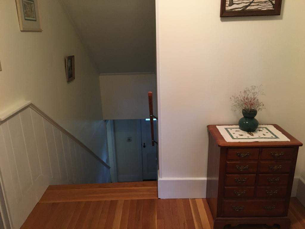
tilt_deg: -16.6
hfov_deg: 61.7
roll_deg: +1.4
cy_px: 114
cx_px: 152
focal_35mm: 29
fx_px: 256
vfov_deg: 48.2
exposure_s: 1/30
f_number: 2.2
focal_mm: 4.15
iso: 160
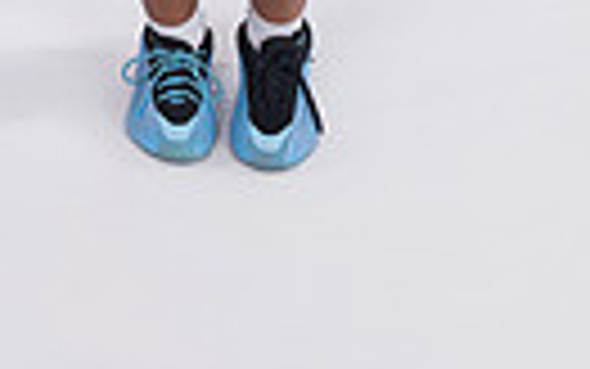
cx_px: 50
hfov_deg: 15.2
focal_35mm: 135
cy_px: -626
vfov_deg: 8.5
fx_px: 2179
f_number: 4.5
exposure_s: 1/250
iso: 160
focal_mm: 38.7
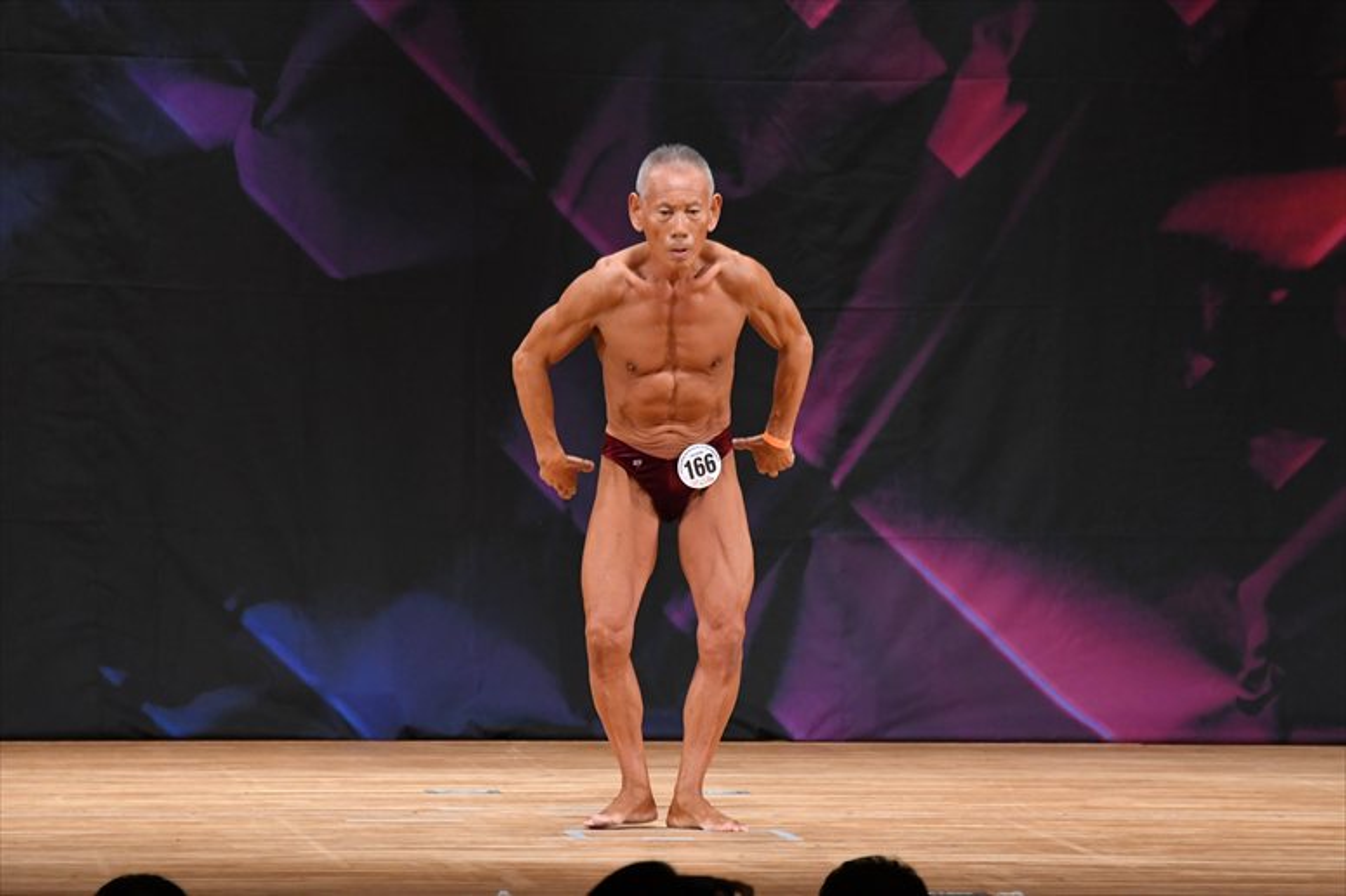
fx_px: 10090
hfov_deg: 7.6
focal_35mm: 270
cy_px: 448
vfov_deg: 5.1
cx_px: 673
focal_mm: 180
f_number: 5.6
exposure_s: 1/400
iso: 3200
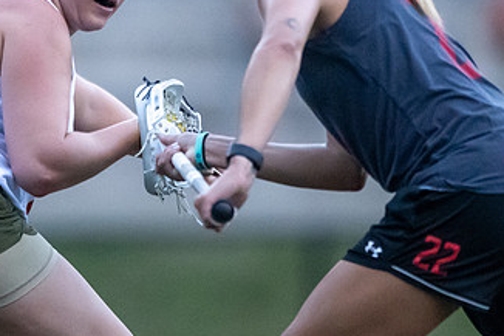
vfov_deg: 1.0
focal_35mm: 1430
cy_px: 39
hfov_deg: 1.4
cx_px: 83
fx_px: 20009
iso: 7200
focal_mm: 400
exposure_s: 1/1000
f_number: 2.8
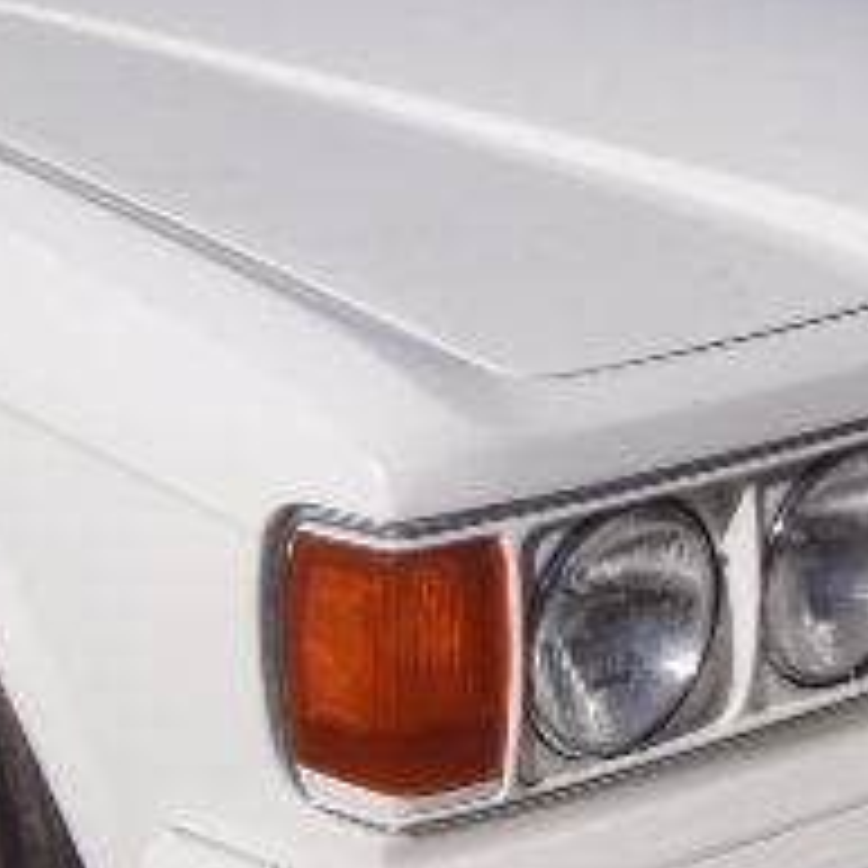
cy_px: 405
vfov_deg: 21.1
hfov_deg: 21.1
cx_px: 369
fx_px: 2326
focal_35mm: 82
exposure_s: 1/1000
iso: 80
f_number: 5.6
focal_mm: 5
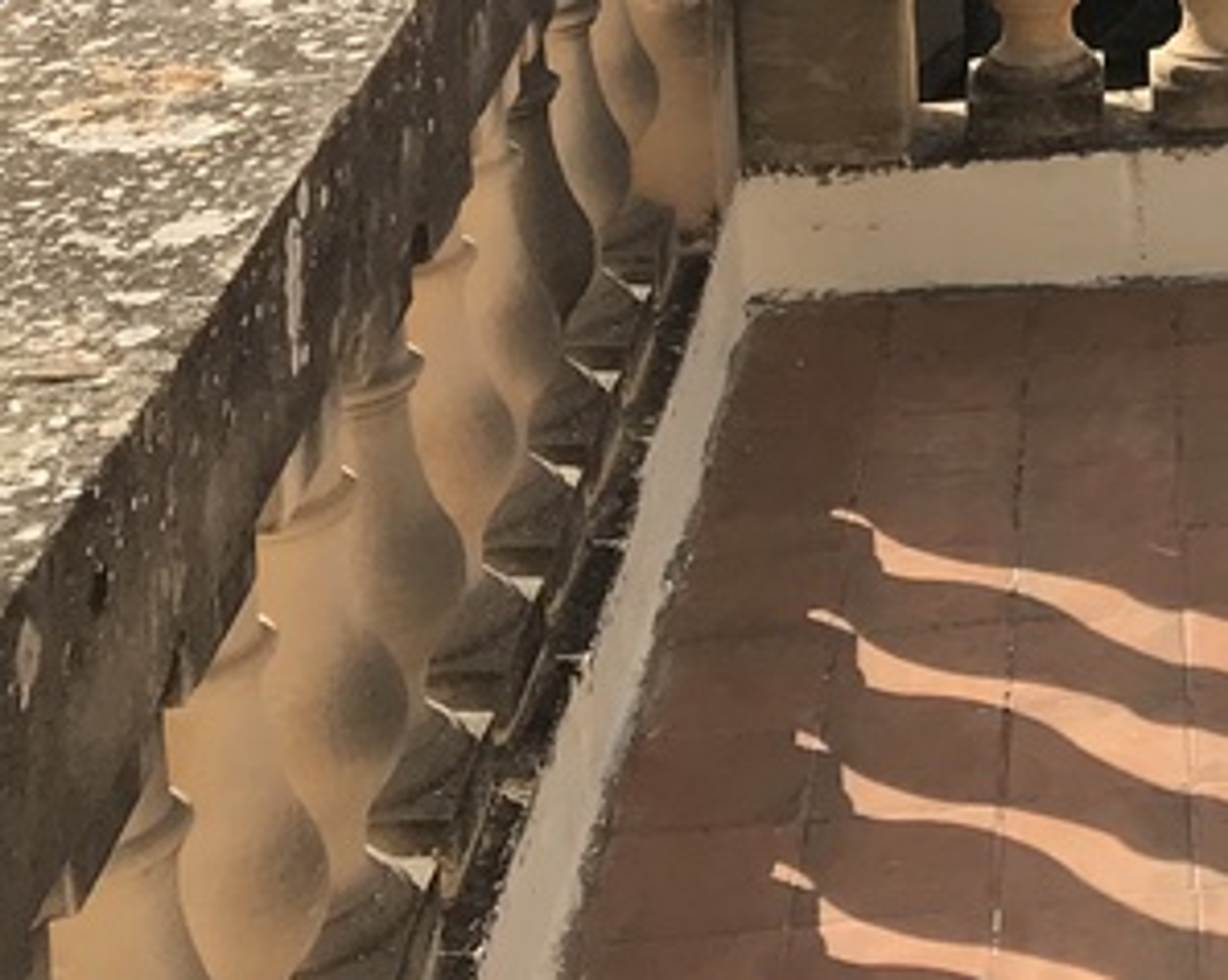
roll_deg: -3.2
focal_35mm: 94
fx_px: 3414
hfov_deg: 17.8
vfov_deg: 15.0
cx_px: 1962
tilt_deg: -7.0
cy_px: -556
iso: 20
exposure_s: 1/2591
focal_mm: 3.99
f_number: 1.8
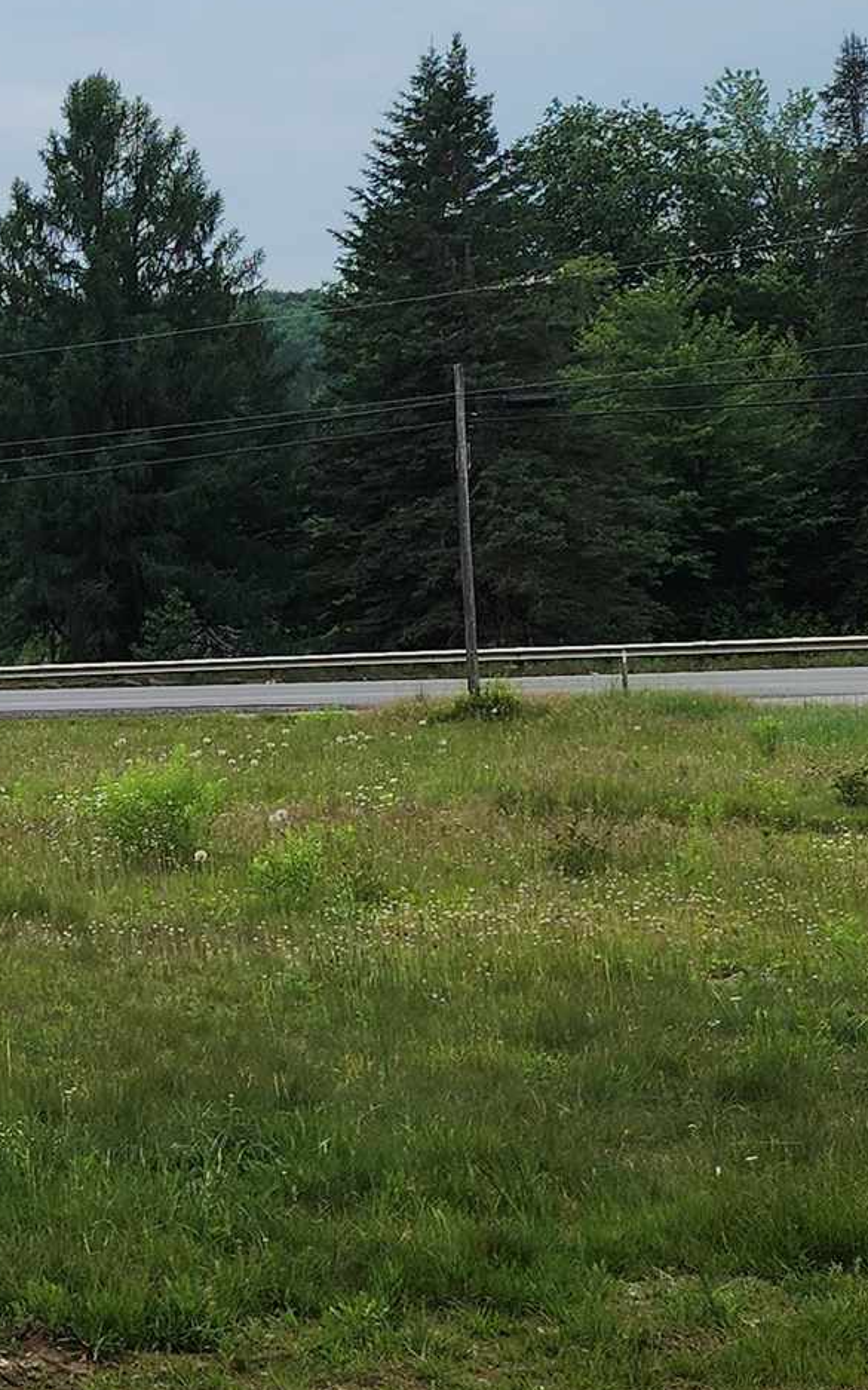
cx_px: -902
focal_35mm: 80
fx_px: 3028
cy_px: 601
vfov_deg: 25.8
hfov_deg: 13.7
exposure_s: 1/707
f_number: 1.8
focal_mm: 6.4
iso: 12
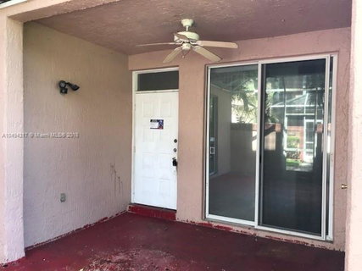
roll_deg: -0.3
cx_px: 181
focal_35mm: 28
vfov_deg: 49.7
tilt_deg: -1.0
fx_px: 293
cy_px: 136
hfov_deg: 63.5
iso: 25
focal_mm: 3.99
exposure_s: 1/45
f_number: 1.8
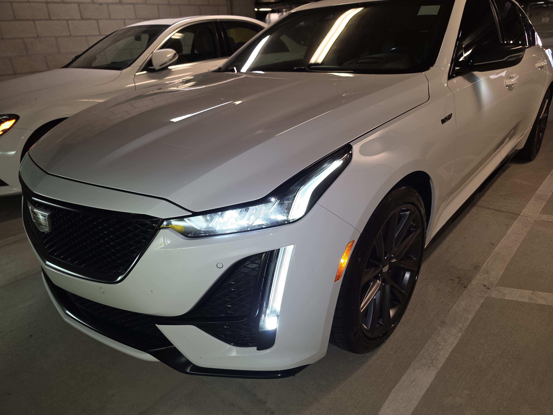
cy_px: 208
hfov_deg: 73.9
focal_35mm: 23
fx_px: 367
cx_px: 276
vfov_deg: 58.9
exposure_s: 1/50
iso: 40
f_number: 1.4
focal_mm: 6.5
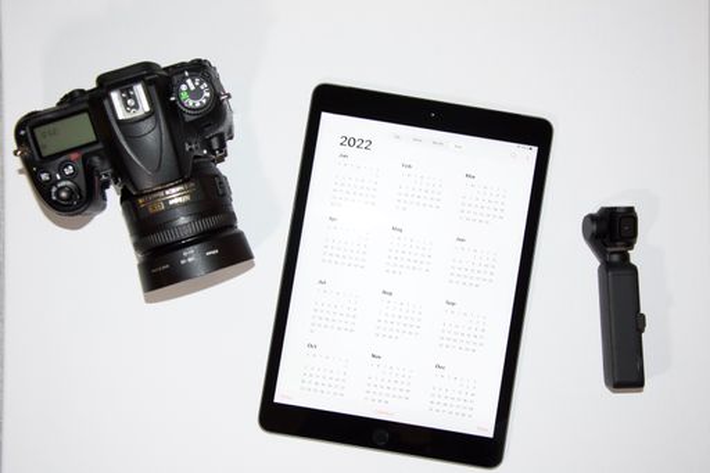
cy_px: 236
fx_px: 946
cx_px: 355
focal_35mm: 48
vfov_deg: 28.1
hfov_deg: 41.1
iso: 450
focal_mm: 32
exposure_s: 1/60
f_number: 5.6
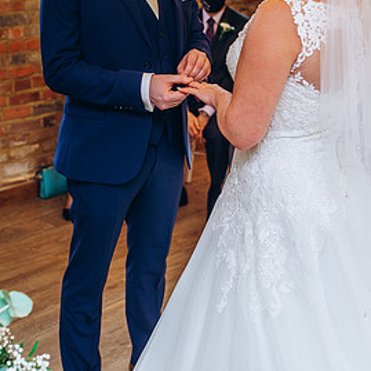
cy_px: 90
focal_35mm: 68
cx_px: 201
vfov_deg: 25.1
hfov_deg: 25.3
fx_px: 825
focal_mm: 35
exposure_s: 1/100
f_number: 2.8
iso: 200
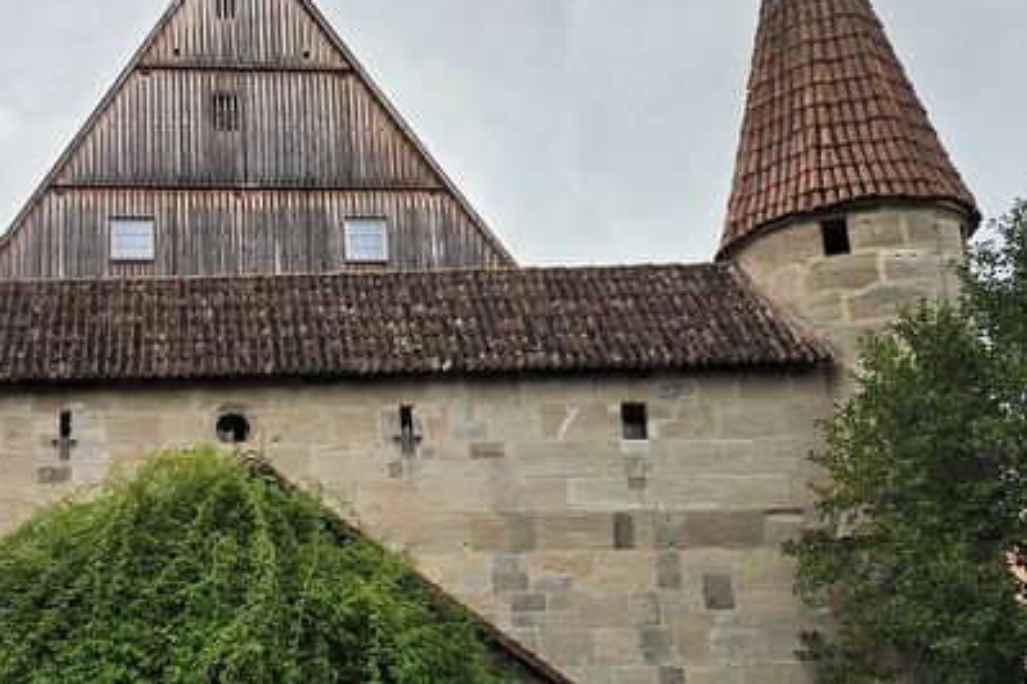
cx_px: 196
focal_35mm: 48
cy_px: 429
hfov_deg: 39.4
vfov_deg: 28.0
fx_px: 1369
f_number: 1.8
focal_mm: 5.4
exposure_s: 1/3861
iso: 80
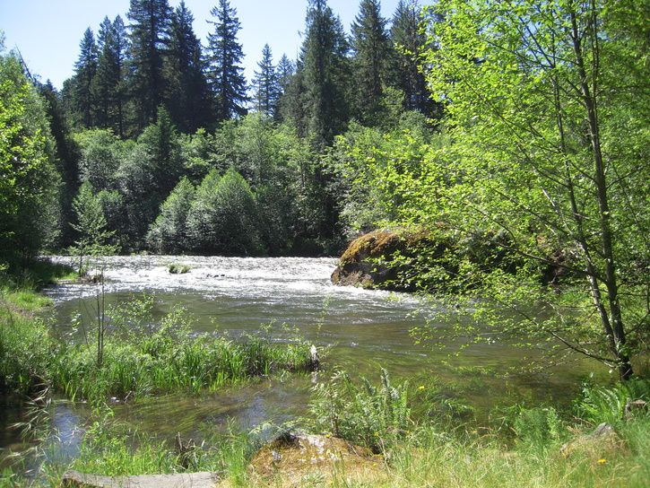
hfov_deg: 63.4
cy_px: 244
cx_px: 325
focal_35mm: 28
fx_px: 526
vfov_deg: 49.8
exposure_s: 1/160
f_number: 5.4
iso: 100
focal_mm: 5
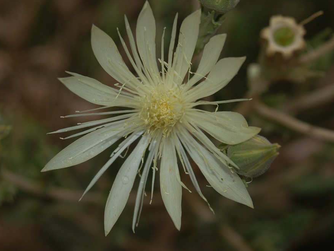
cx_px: 151
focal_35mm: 131
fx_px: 1264
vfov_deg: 11.3
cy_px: 125
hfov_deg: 15.1
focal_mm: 80
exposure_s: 1/500
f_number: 8
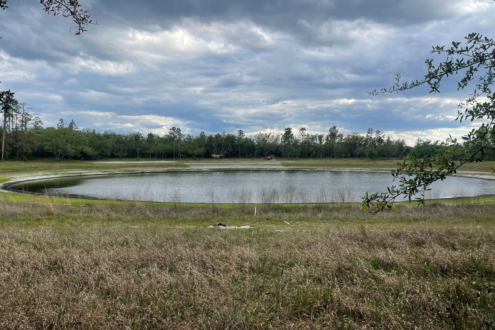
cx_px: 255
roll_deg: -0.2
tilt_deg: -0.6
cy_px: 144
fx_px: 371
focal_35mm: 27
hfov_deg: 67.4
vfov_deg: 47.8
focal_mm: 5.1
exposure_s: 1/1852
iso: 32
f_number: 1.6
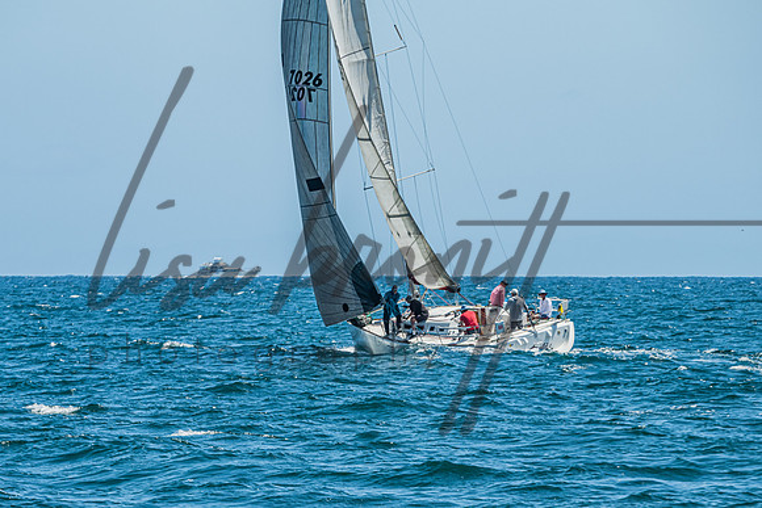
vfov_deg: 3.4
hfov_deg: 5.1
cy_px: 332
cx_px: 343
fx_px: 8627
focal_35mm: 408
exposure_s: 1/640
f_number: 9
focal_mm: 300
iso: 320
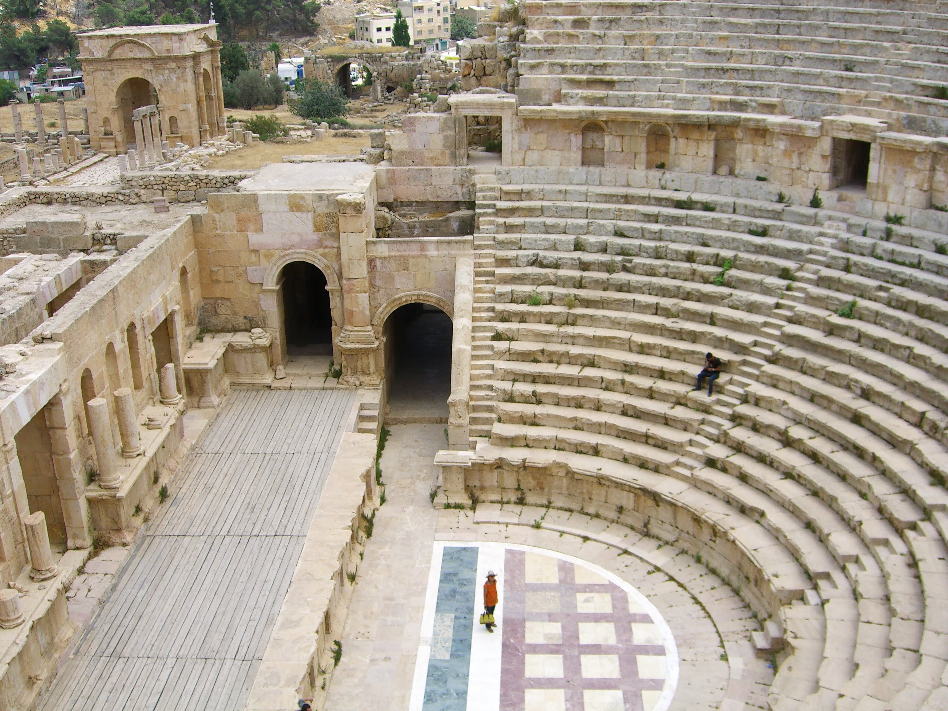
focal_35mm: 38
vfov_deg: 37.7
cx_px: 474
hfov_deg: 49.0
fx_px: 1041
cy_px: 356
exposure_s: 1/400
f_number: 4
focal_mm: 7.9
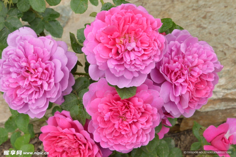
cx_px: 118
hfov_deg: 18.2
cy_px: 78
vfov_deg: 12.2
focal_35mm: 112
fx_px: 737
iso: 1400
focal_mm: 75
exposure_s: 1/250
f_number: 18
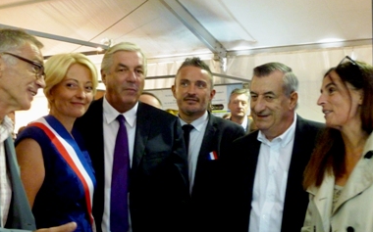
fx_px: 610
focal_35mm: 60
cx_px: 180
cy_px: 150
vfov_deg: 21.5
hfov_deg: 34.0
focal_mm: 8.6
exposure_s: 1/15
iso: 800
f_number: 4
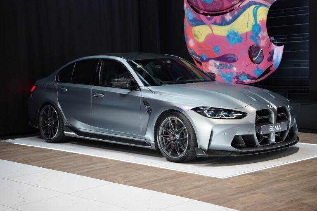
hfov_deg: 30.7
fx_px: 577
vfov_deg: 20.8
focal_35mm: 66
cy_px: 106
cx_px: 158
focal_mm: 65.5
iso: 640
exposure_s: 1/80
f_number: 3.2
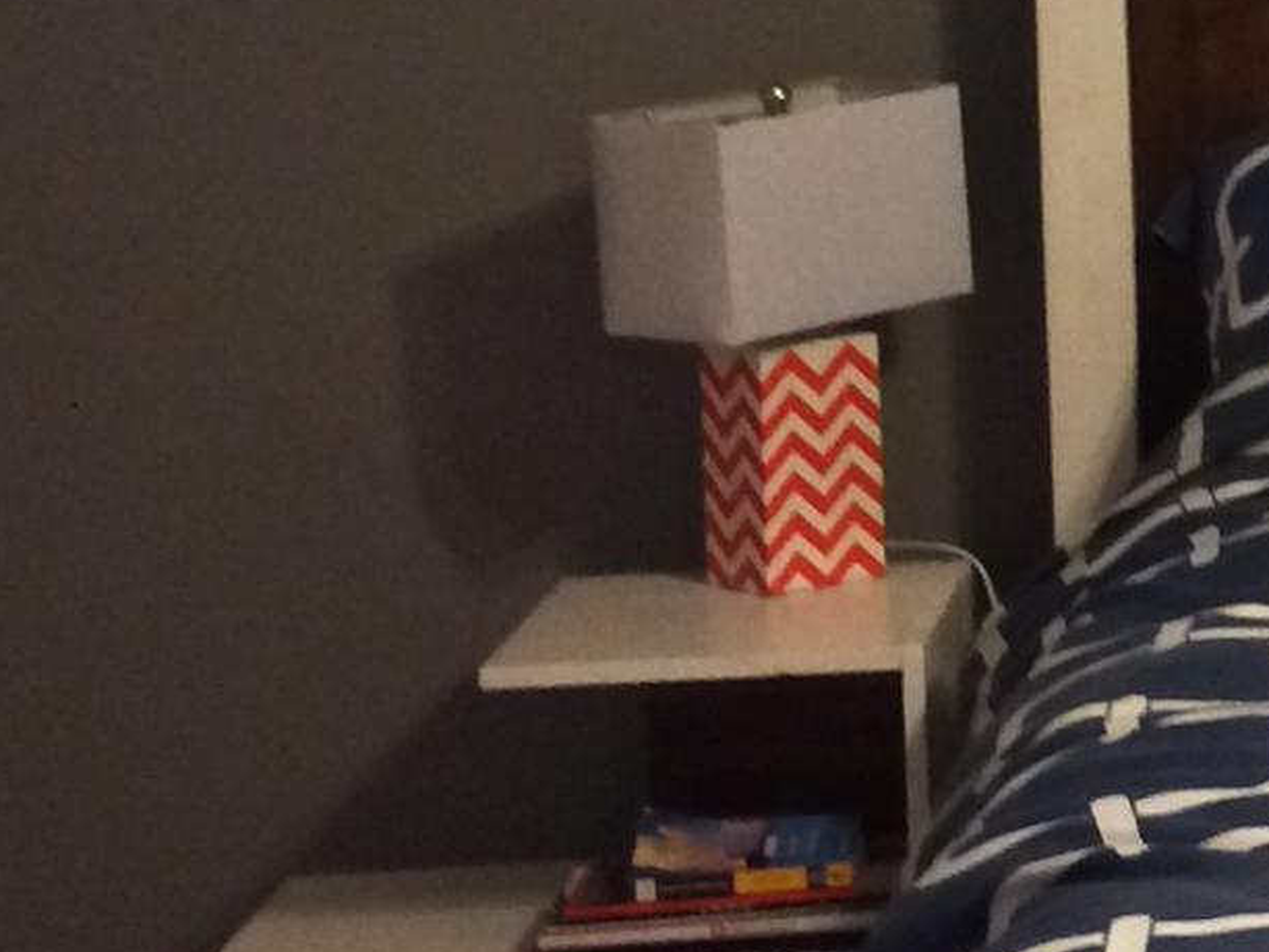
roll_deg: -0.4
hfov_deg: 12.0
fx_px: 5207
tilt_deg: -6.3
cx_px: 2699
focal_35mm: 142
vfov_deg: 10.4
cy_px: 95
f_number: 2.2
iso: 320
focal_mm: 4.15
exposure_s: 1/30
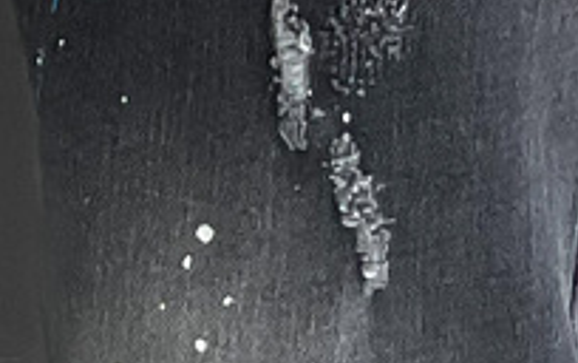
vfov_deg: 4.8
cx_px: 266
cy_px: -1205
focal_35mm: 241
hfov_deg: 8.7
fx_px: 3801
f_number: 1.8
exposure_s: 1/120
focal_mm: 3
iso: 40
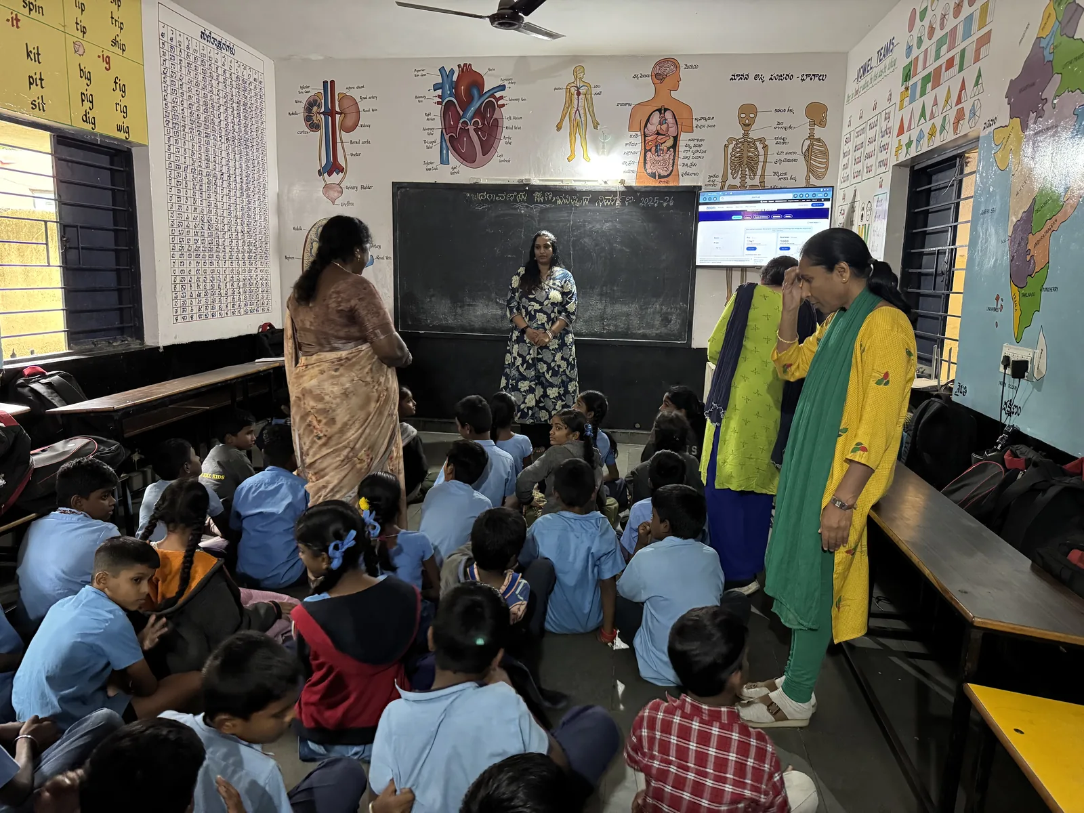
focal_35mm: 24
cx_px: 542
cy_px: 406
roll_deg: -1.2
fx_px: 752
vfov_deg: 56.8
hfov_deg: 71.6
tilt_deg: -9.0
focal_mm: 6.76
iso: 800
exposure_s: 1/50
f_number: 1.78
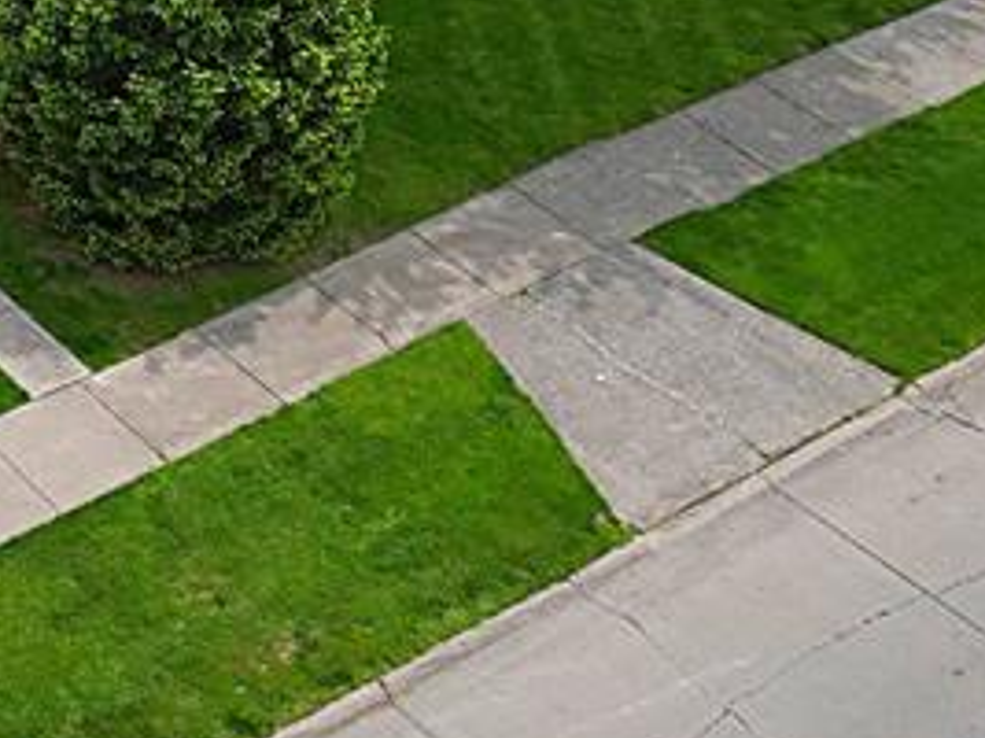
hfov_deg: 18.9
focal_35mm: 92
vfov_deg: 14.8
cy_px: -387
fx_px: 2617
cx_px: -476
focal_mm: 6.7
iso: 140
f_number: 1.7
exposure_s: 1/2500
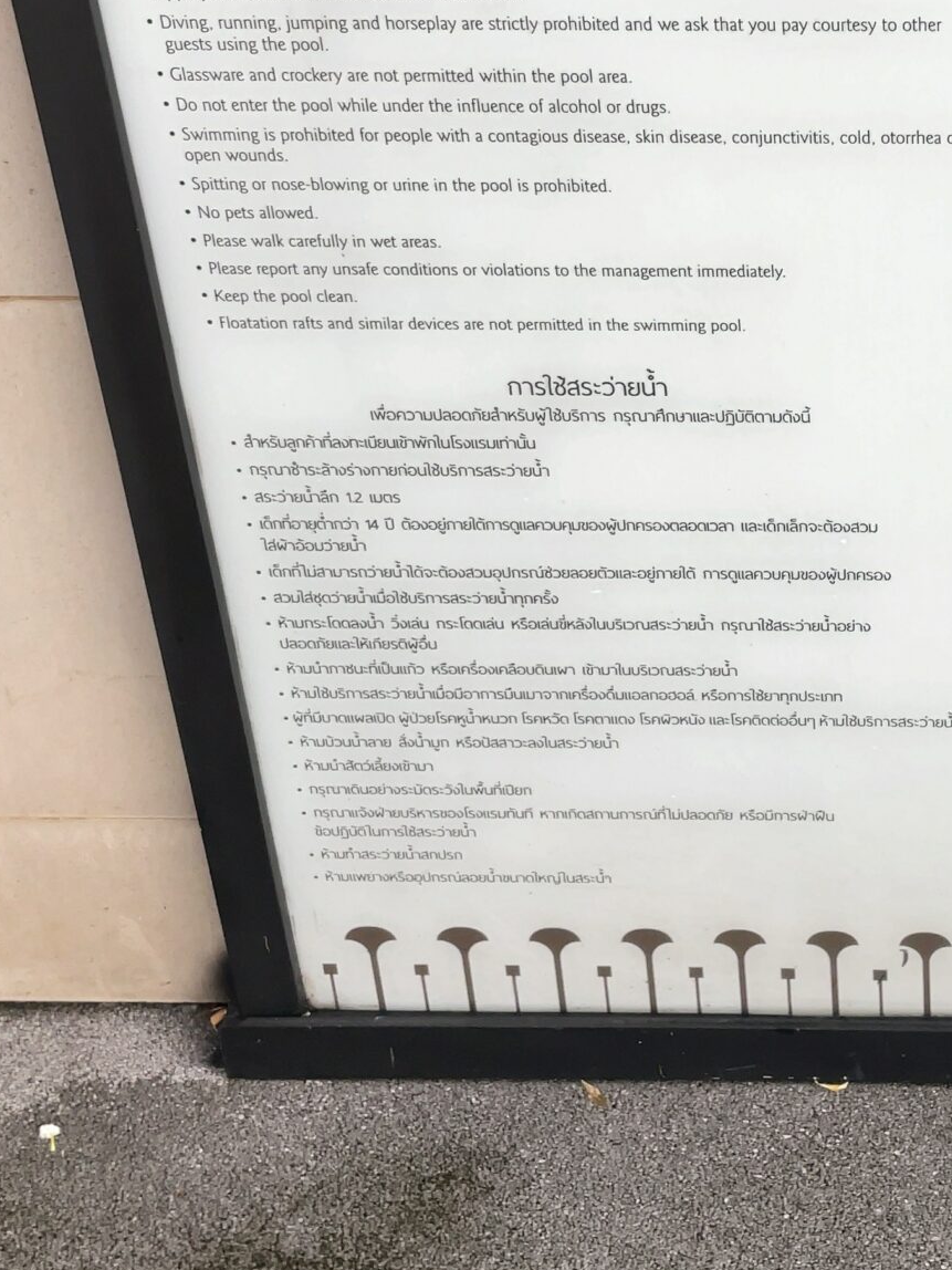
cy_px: 436
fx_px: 2127
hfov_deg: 24.2
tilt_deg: -27.8
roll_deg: +1.3
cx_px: 927
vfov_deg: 33.0
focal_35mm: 58
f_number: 1.6
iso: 50
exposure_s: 1/121
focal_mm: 4.2
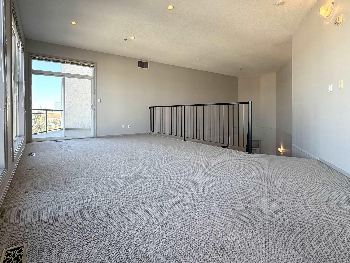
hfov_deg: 89.8
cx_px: 139
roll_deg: -0.2
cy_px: 112
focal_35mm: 17
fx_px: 172
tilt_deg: -0.2
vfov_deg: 74.3
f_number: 2.2
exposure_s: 1/137
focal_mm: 2.22
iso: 50
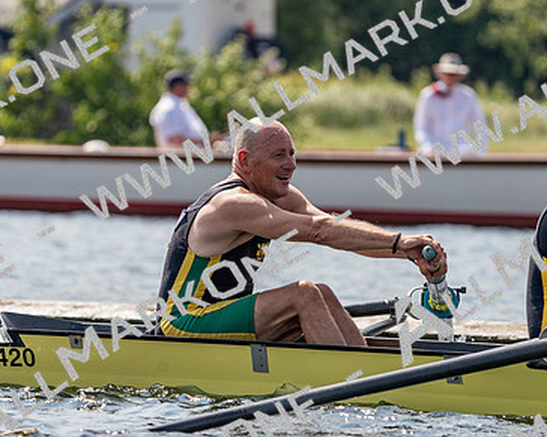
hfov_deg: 4.4
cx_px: 266
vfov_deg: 3.6
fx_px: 7040
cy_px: 225
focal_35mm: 435
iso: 250
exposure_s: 1/1600
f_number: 5.6
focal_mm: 291
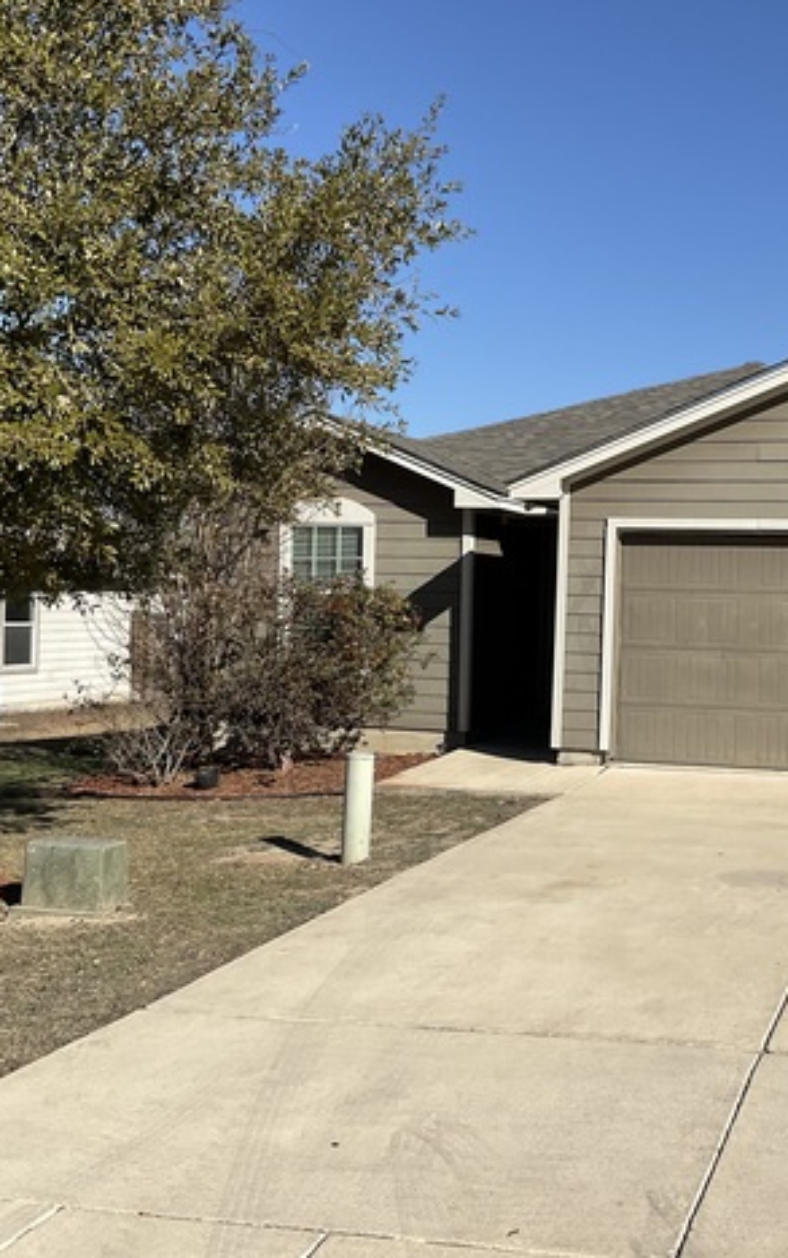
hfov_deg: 30.1
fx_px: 1441
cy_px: 616
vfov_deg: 47.2
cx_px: 586
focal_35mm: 42
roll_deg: -2.4
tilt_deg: -1.0
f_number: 1.8
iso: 20
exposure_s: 1/3534
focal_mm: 3
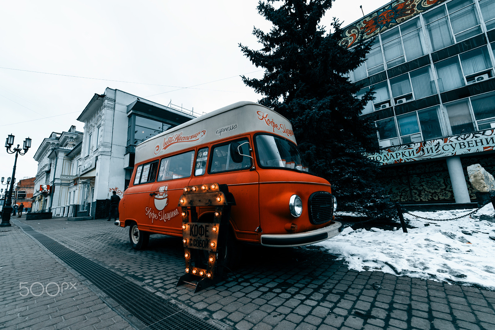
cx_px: 248
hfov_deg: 104.3
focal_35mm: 14
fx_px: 192
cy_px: 165
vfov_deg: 81.1
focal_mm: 14
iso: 200
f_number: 10
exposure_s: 1/25
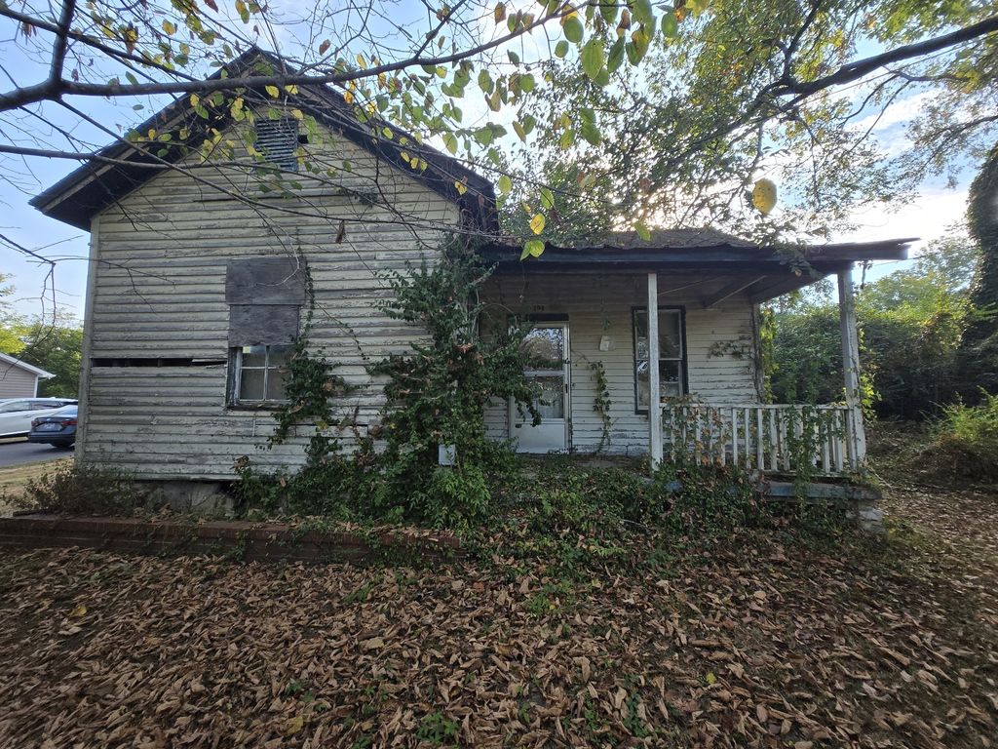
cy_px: 374
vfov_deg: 89.9
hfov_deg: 106.2
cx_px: 499
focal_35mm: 13
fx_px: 375
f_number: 2.2
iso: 25
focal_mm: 1.7
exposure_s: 1/331
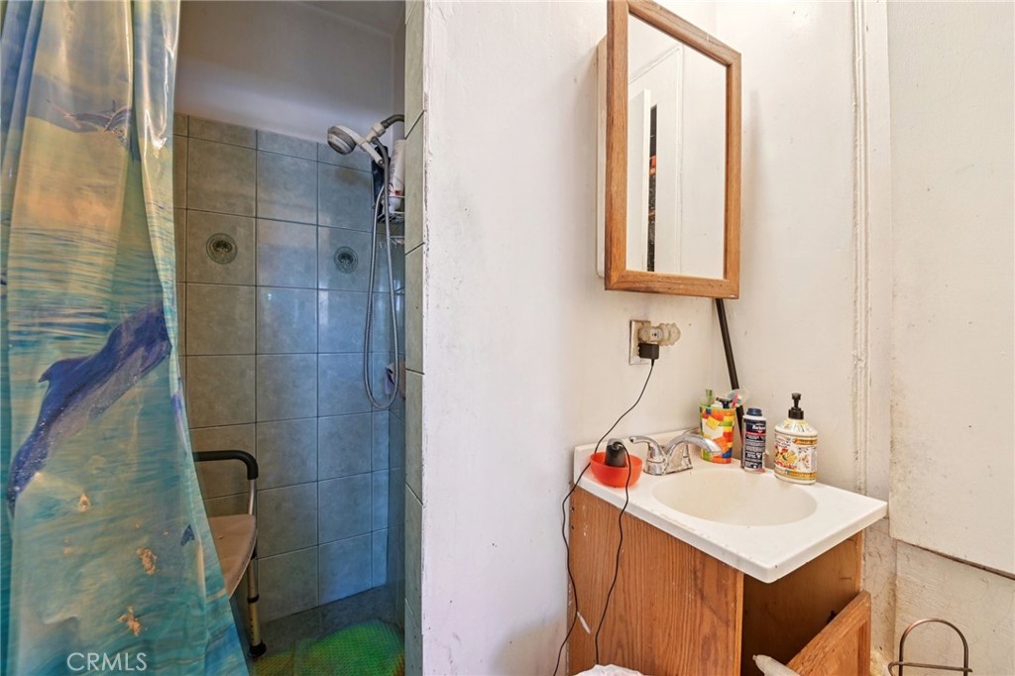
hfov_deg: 104.3
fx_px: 395
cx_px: 508
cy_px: 338
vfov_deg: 81.2
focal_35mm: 14
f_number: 8
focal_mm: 14
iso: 250
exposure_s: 1/2.5
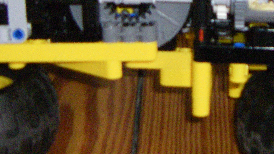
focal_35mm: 115
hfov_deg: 18.4
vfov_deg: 10.4
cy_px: -21
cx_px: 226
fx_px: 836
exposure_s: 1/50
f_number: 3.5
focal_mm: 6.3
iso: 500
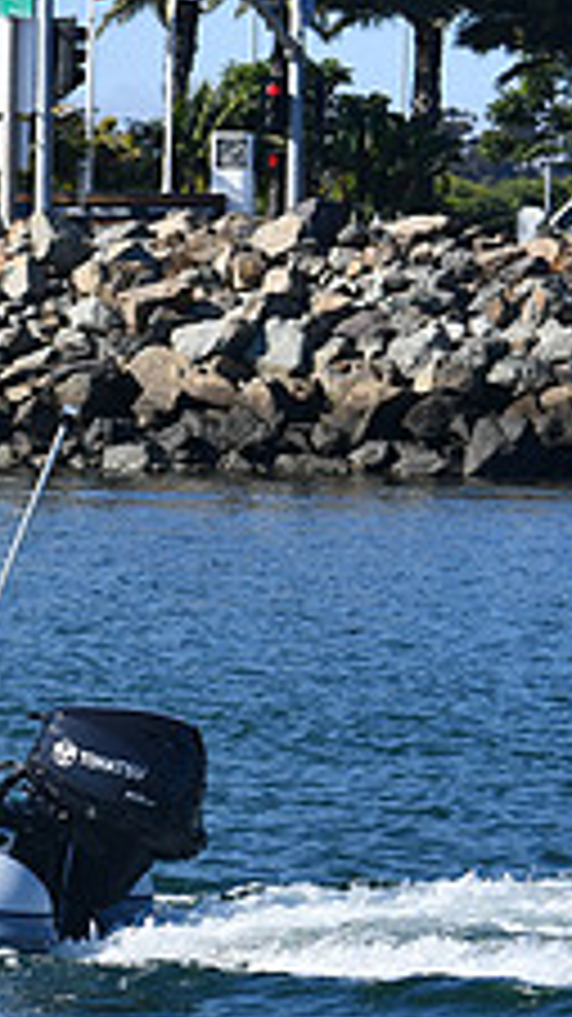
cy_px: 578
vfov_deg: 8.3
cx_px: -721
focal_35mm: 261
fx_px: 7043
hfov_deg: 4.6
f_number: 9
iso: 100
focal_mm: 65
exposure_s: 1/320
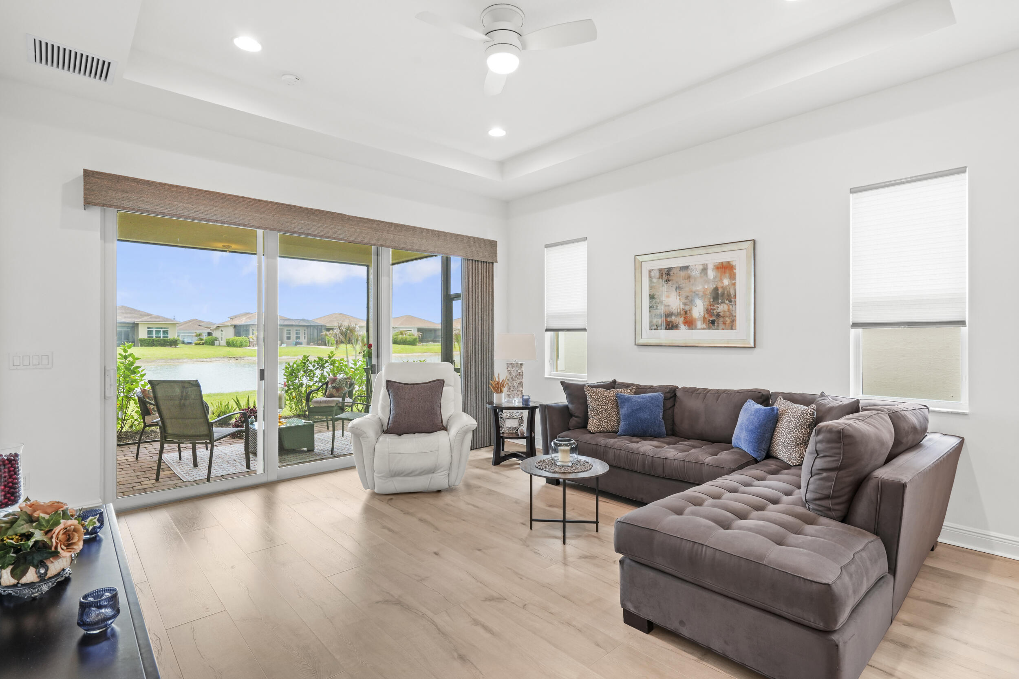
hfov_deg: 93.3
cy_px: 340
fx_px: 481
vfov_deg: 70.4
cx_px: 510
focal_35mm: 17
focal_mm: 17
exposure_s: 1/1.25
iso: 400
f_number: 10
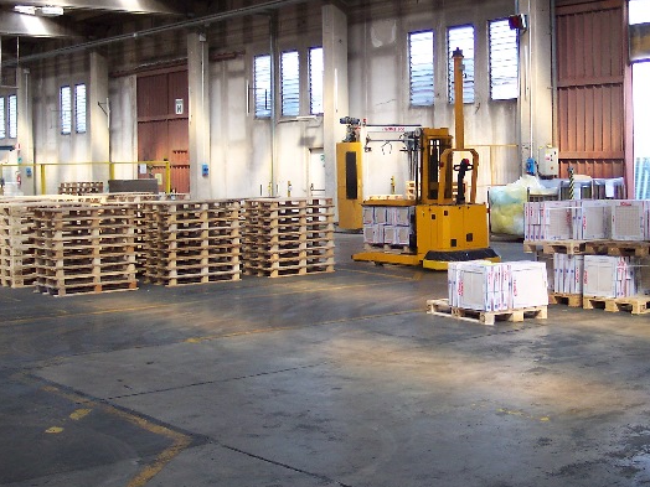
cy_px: 171
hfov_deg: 33.0
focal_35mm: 58
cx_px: 412
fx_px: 1089
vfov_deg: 25.1
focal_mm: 8
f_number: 2.8
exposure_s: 1/125
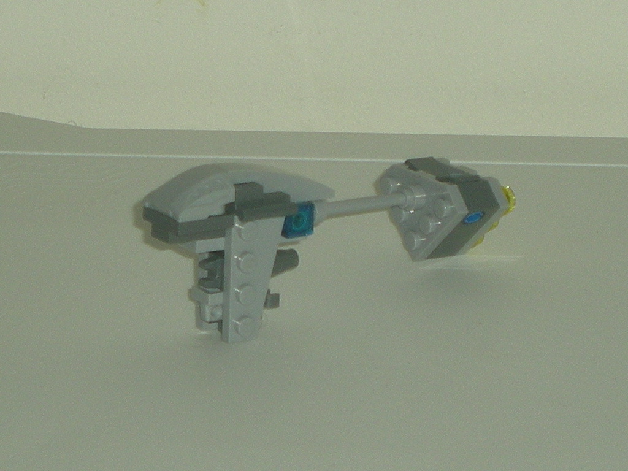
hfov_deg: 26.3
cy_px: 236
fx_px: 1343
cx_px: 314
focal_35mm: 74
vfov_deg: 19.9
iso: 50
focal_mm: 12.3
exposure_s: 1/120
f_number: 4.6
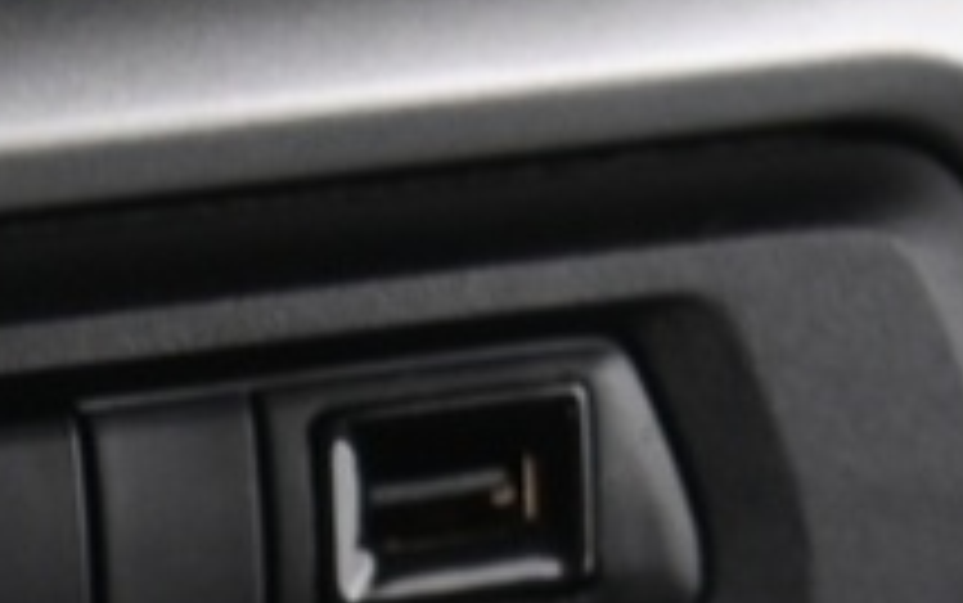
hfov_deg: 6.6
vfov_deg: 4.2
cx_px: -1652
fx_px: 7720
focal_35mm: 294
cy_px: 2362
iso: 2000
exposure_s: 1/13
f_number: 4
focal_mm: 38
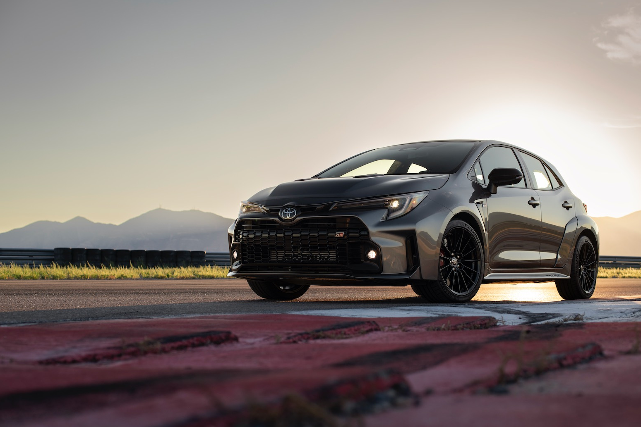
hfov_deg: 38.9
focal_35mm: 51
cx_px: 326
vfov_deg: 26.5
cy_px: 213
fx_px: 908
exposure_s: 1/200
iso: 200
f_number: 5.6
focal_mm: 50
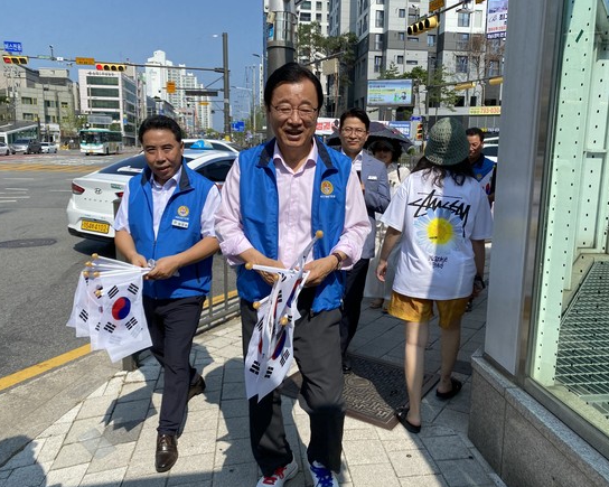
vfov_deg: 51.5
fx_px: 505
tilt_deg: -9.6
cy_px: 250
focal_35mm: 28
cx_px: 325
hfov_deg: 62.2
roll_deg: -1.8
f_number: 1.8
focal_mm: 4.25
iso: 32
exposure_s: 1/3497
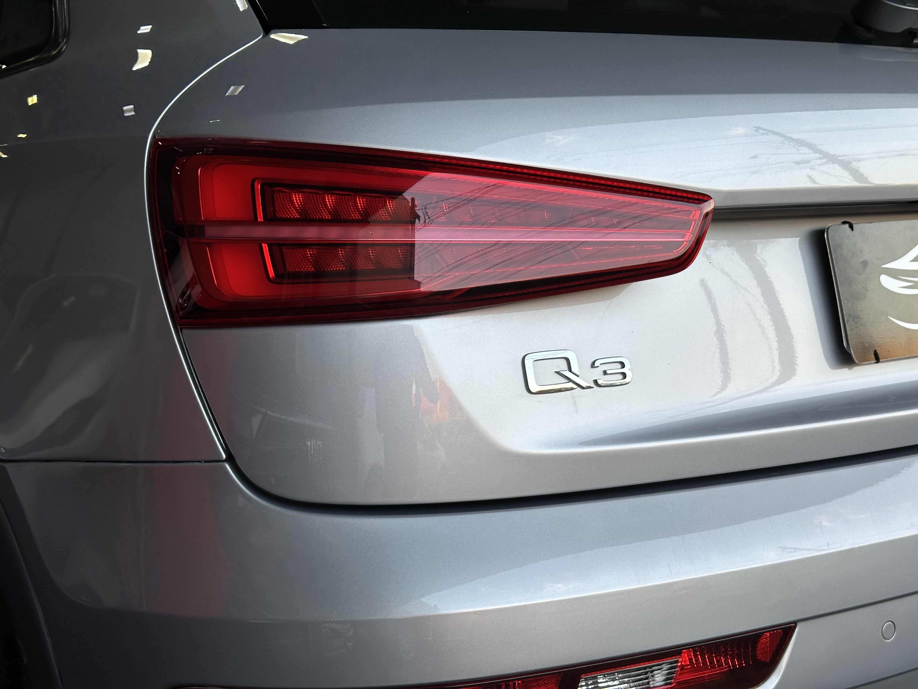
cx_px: 459
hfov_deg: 39.7
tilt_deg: -7.0
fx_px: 1273
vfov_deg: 30.3
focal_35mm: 48
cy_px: 344
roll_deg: +1.4
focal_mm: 6.86
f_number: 1.78
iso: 64
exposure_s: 1/154
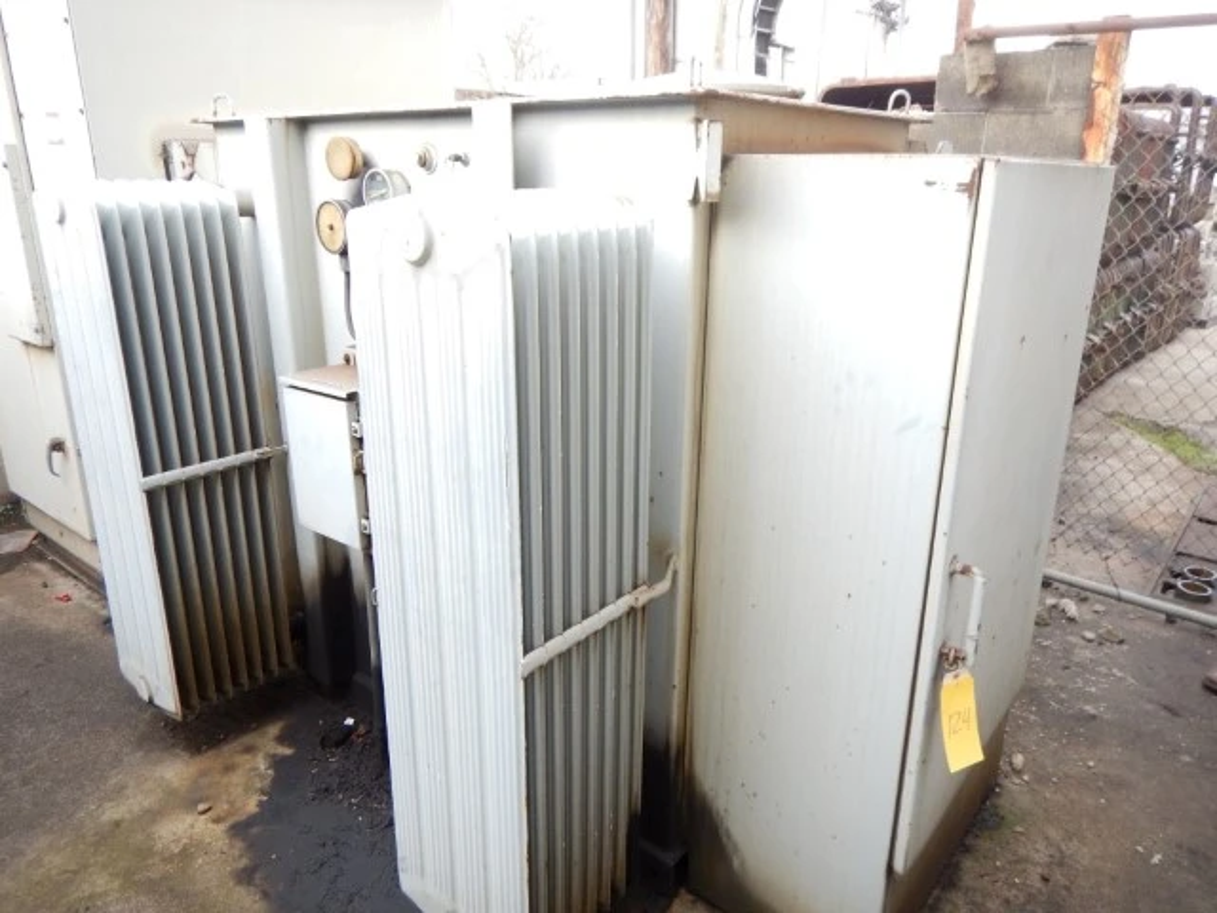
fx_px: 844
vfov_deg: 56.8
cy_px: 456
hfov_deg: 71.6
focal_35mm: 24
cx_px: 608
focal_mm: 4.3
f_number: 2.8
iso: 125
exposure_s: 1/30
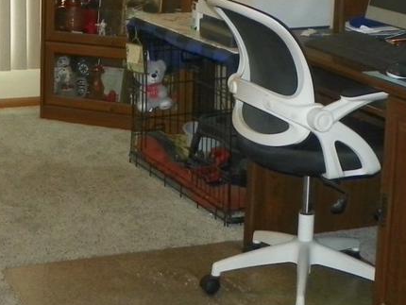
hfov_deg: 22.4
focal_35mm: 87
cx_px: 142
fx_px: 1021
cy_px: 8
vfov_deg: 16.7
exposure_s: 1/30
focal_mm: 4.6
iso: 200
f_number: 2.8
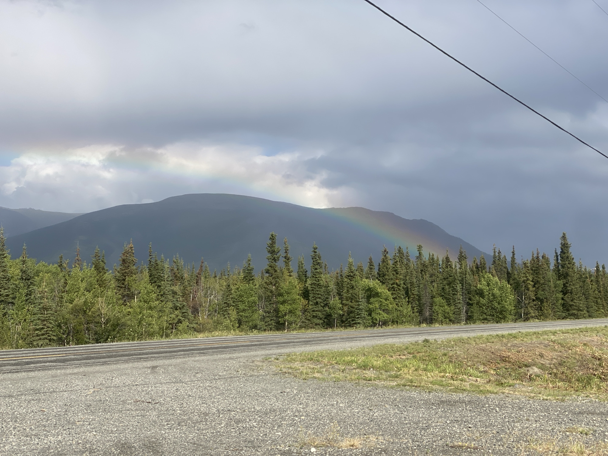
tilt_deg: +6.2
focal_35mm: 52
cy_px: 228
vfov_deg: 28.0
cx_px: 304
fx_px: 913
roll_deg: +0.7
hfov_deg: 36.8
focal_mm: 6
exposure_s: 1/2179
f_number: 2
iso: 20
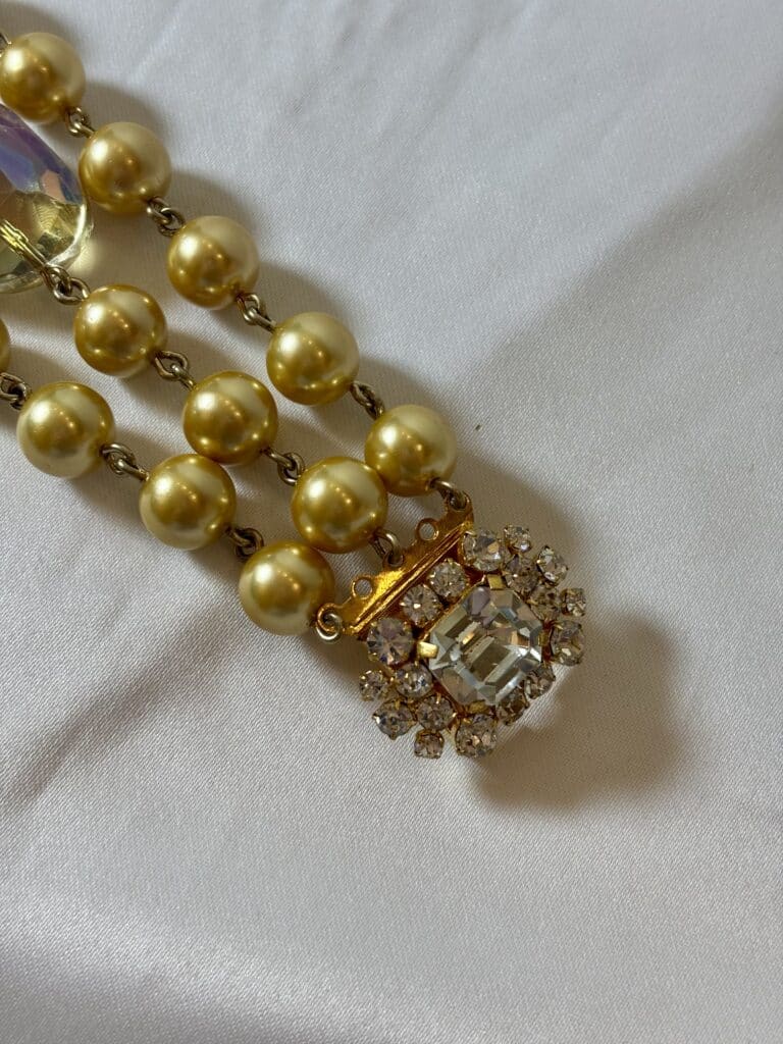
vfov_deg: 36.8
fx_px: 1568
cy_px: 522
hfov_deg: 28.0
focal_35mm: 52
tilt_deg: -72.9
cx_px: 392
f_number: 1.6
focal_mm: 5.96
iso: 32
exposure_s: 1/100
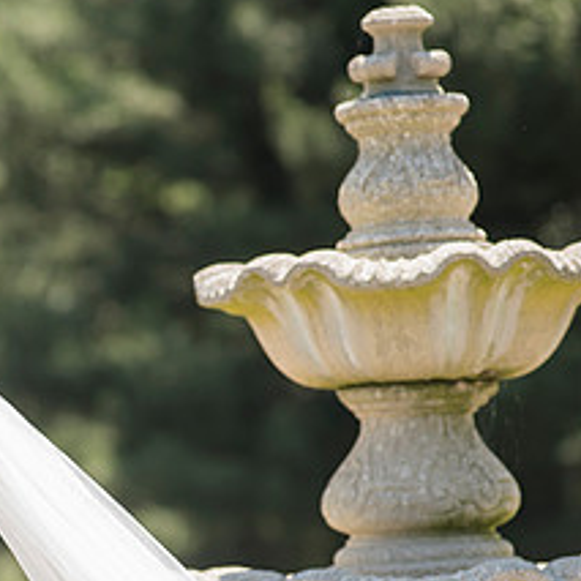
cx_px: -166
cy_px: 509
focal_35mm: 312
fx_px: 5925
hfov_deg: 5.6
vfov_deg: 5.6
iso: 400
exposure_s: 1/1250
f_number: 4.5
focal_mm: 135
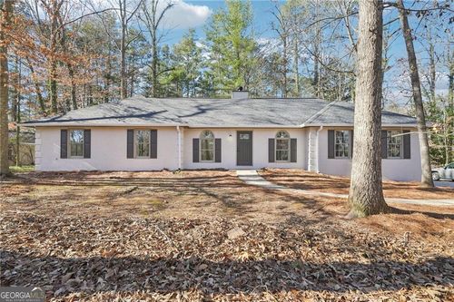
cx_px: 227
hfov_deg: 100.4
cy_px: 151
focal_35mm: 15
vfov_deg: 77.3
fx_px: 189
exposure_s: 1/40
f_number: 7.1
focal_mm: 15
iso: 100
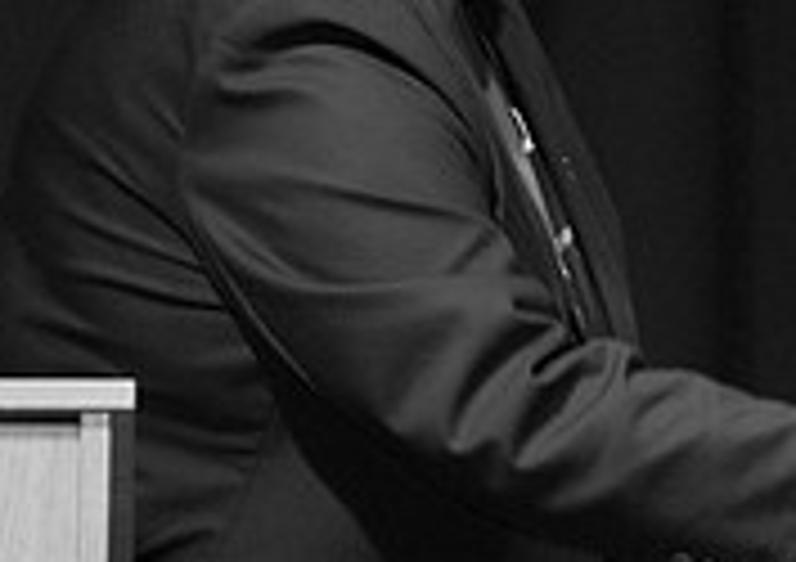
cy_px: 160
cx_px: 1257
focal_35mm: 679
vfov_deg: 2.1
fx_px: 15292
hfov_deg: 3.0
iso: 2000
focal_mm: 170
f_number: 5.6
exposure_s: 1/80
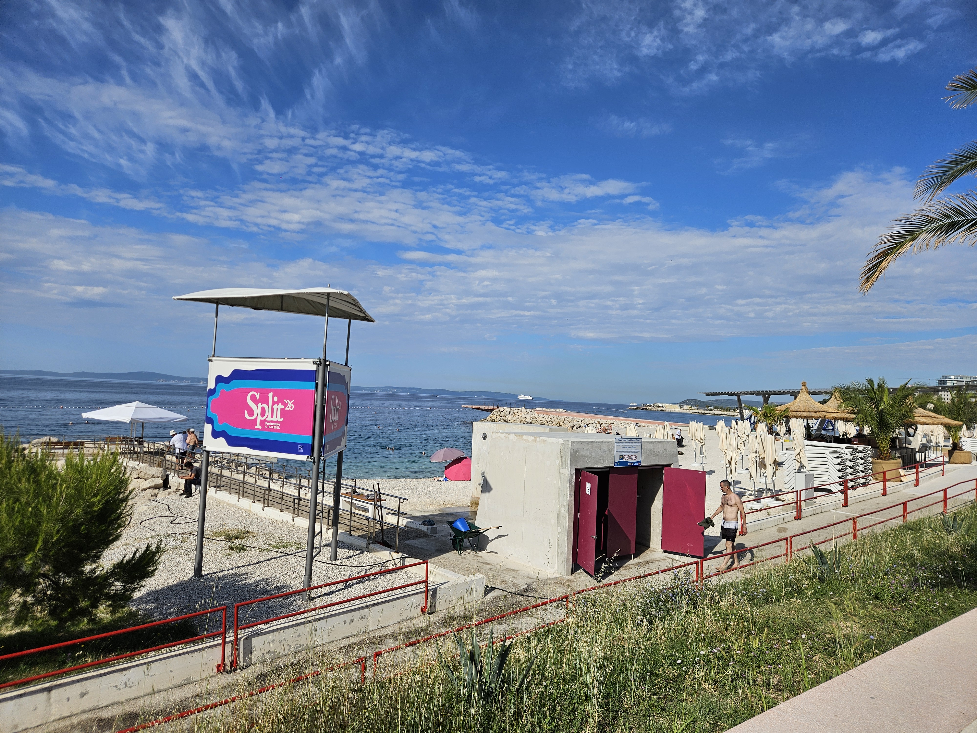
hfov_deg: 73.9
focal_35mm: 23
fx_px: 649
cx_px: 488
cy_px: 366
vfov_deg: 58.9
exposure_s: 1/3677
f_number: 1.8
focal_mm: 5.4
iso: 25
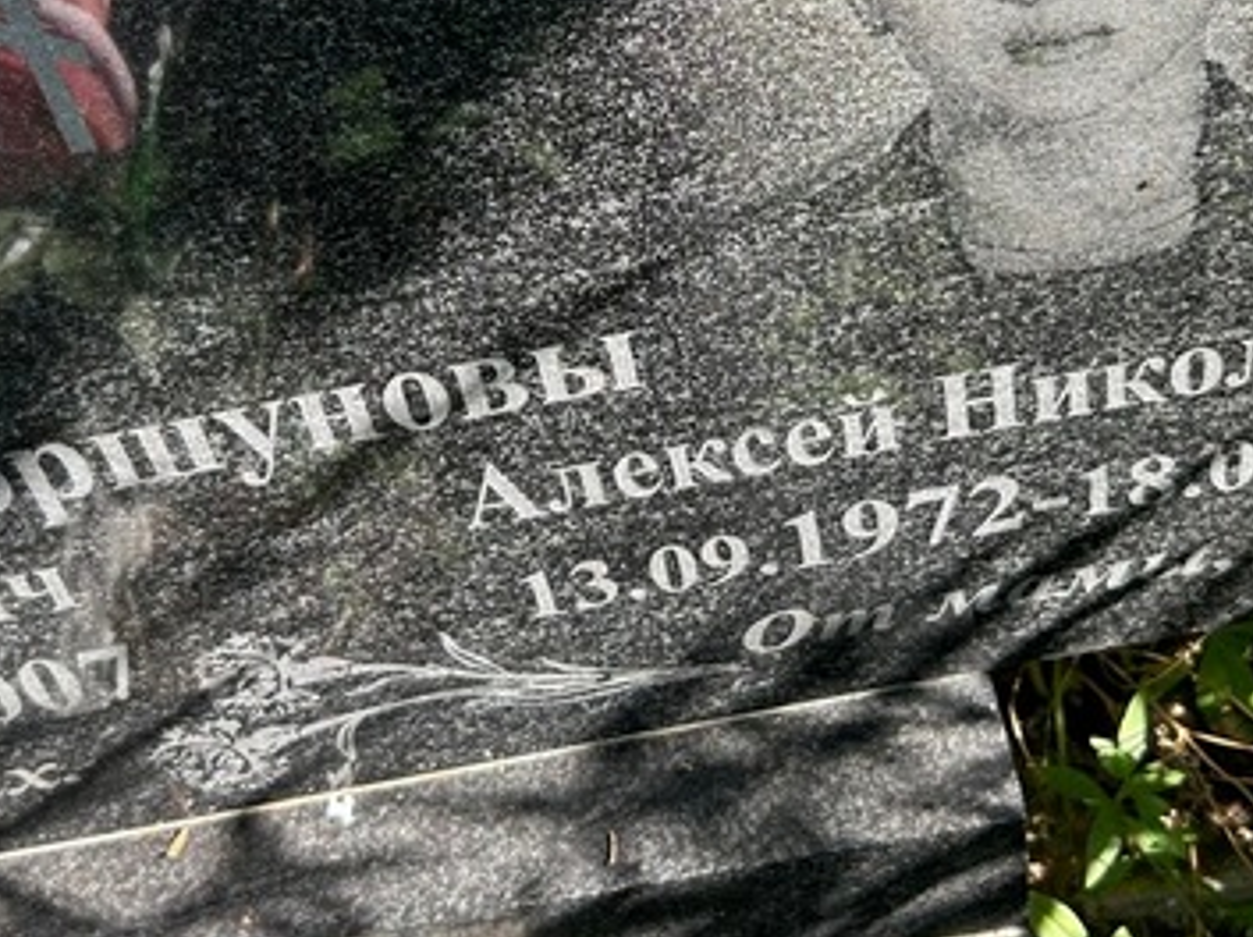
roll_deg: +9.8
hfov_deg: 32.7
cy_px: 188
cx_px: 664
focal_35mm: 59
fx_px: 2133
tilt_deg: -44.6
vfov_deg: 24.4
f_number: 1.5
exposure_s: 1/484
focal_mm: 5.7
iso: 50
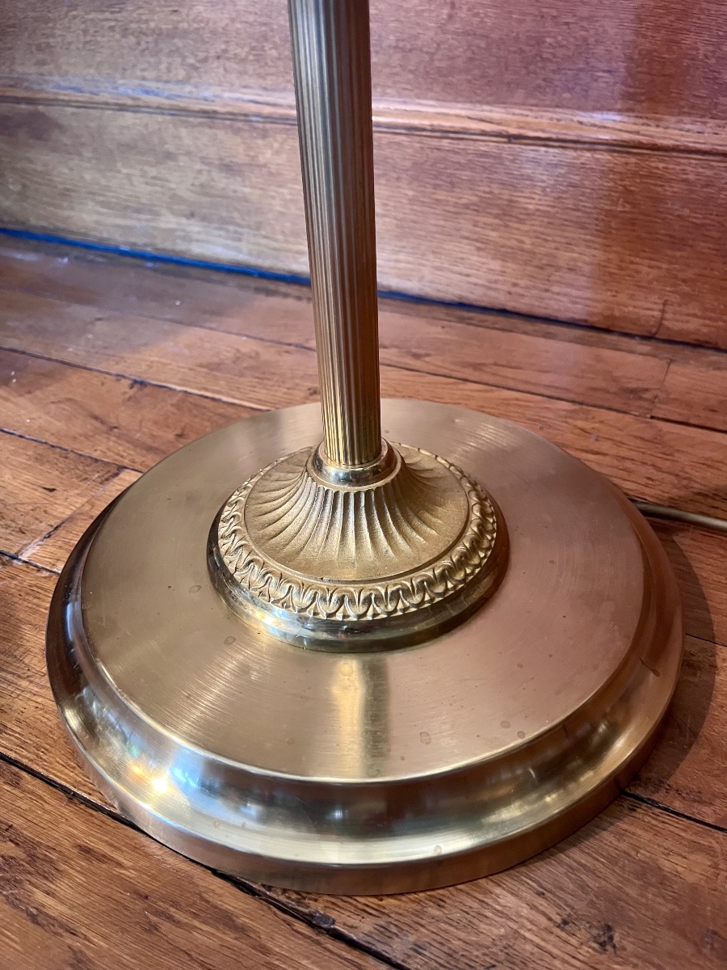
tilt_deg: -37.9
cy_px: 485
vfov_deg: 67.3
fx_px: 728
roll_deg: +3.2
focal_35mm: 26
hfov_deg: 53.1
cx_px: 364
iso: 500
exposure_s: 1/33
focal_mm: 5.1
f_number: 1.6
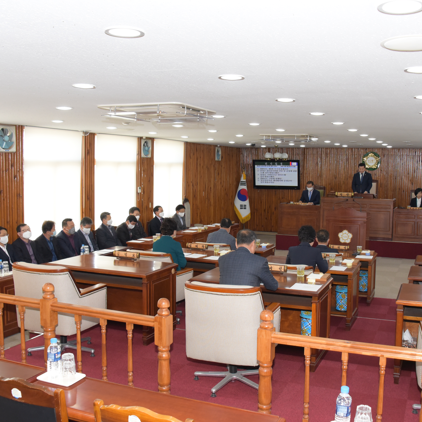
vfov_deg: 46.0
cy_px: 212
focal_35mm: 36
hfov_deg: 45.8
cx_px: 253
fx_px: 497
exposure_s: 1/200
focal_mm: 28
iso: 2800
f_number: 8
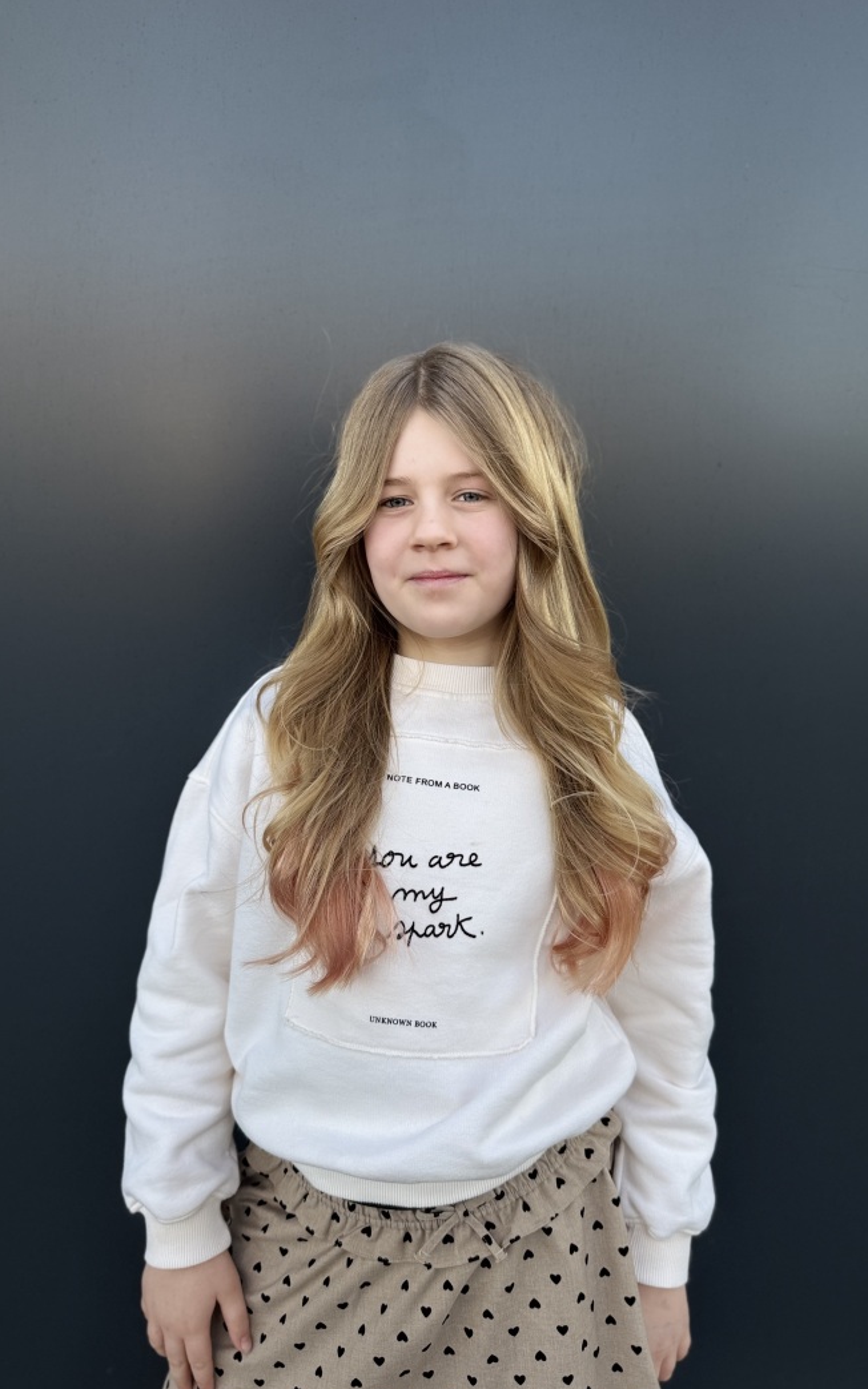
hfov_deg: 47.6
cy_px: 706
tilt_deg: -10.6
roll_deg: -0.5
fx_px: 985
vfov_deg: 70.4
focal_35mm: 26
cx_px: 435
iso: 80
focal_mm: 6.76
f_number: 1.78
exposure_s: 1/315
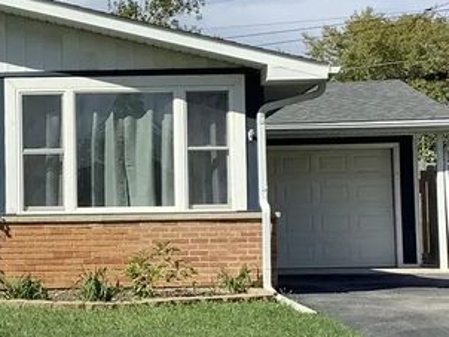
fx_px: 1363
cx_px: 21
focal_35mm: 105
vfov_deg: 14.1
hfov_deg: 18.3
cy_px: 168
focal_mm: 3.3
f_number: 2.4
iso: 25
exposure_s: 1/1894
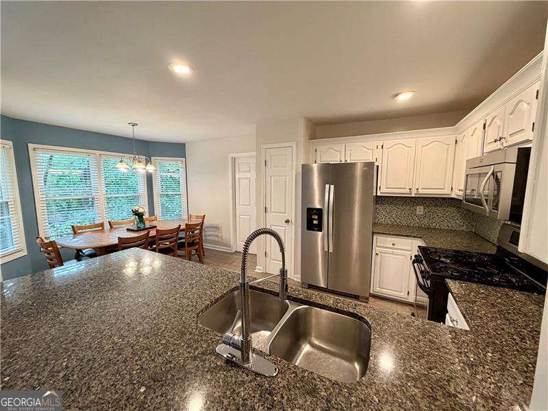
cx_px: 274
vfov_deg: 85.7
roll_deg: +0.2
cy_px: 206
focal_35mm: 14
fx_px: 222
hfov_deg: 102.1
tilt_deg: -7.6
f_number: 2.2
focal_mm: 2.22
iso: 320
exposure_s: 1/60
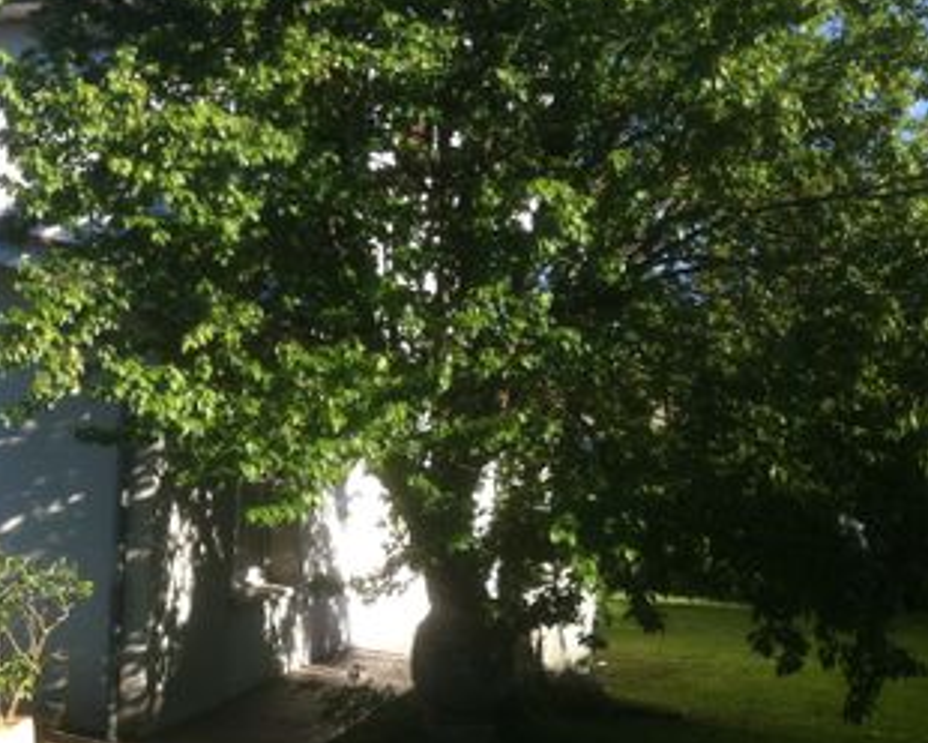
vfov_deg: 23.1
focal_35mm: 66
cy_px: 437
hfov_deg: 27.5
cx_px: 57
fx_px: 1813
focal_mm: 3.85
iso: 80
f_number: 2.8
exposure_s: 1/425
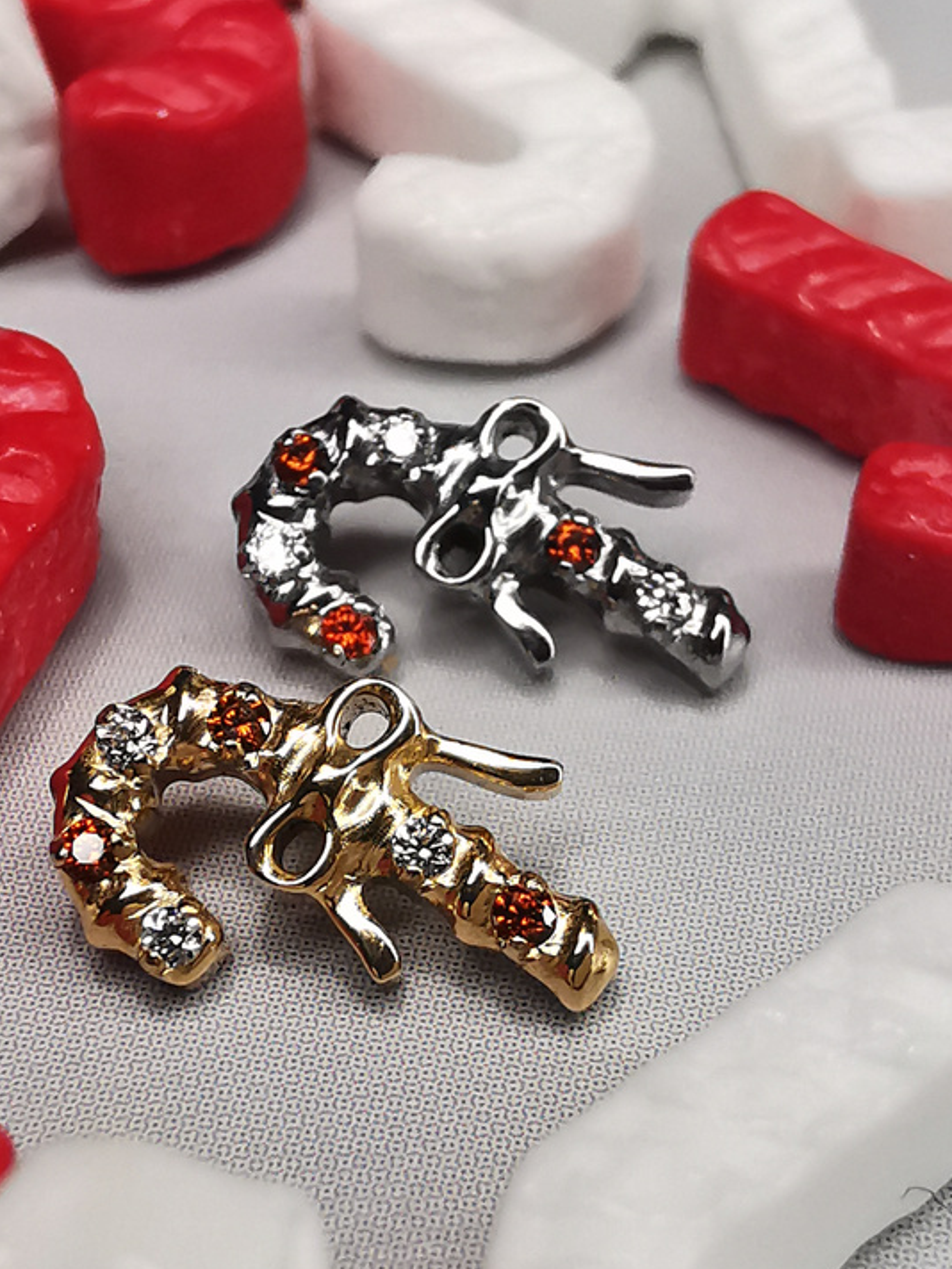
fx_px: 2420
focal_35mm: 66
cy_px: 715
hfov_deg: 22.2
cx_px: 339
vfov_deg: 29.4
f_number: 2.2
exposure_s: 1/100
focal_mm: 2.35
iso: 100
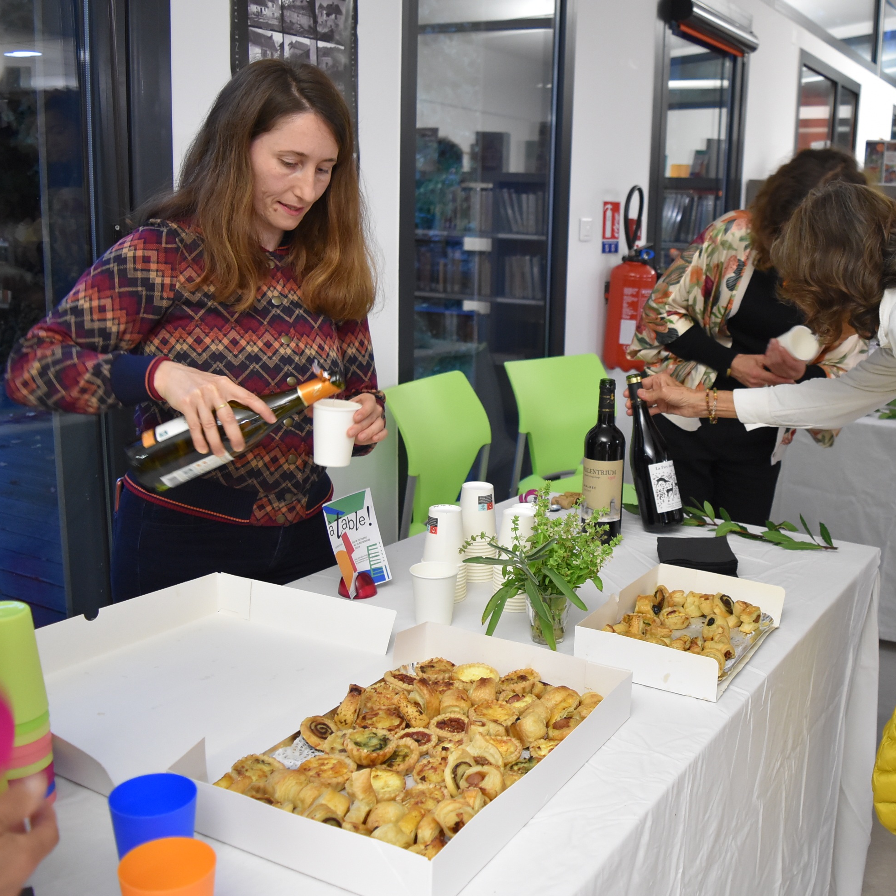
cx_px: 649
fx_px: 1025
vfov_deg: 47.2
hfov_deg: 45.9
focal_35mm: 35
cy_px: 449
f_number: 4
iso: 1600
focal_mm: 18
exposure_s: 1/30
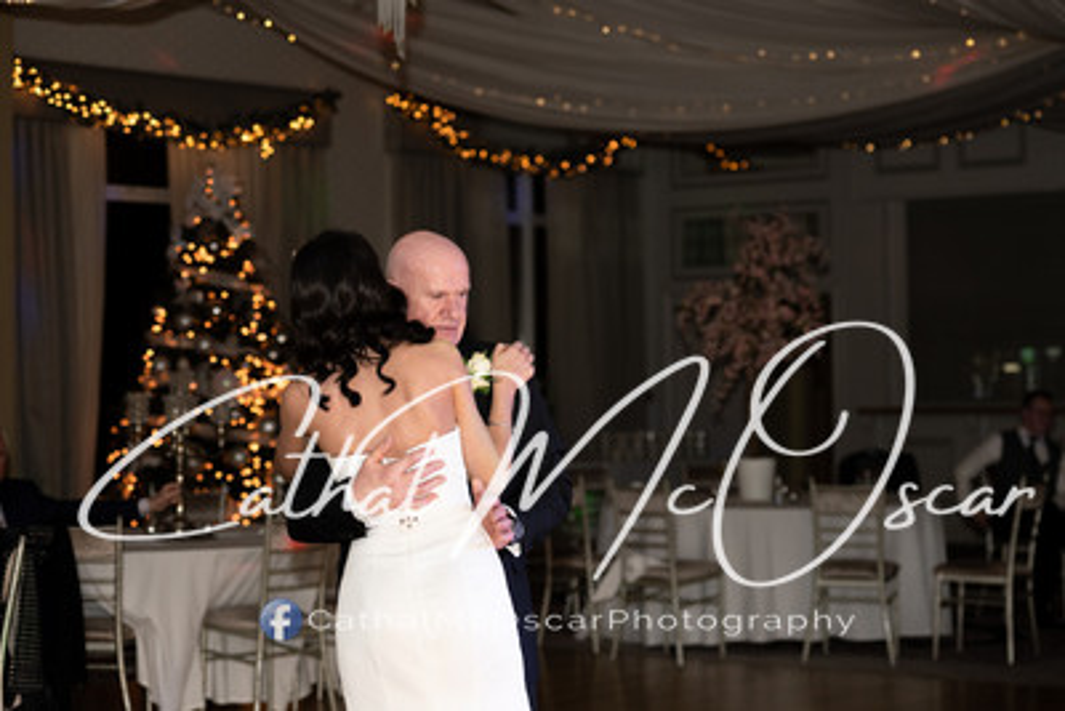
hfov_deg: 25.8
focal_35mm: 78
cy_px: 329
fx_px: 2321
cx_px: 541
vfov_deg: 17.4
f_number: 2.8
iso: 640
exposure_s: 1/250
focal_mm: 70
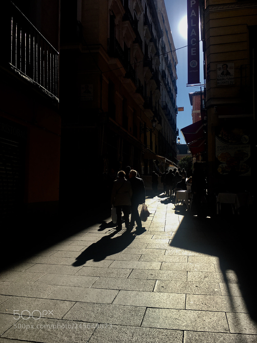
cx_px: 128
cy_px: 172
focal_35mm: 29
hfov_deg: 48.2
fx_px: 287
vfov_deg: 61.7
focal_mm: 4.15
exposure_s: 1/2024
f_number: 2.2
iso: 25
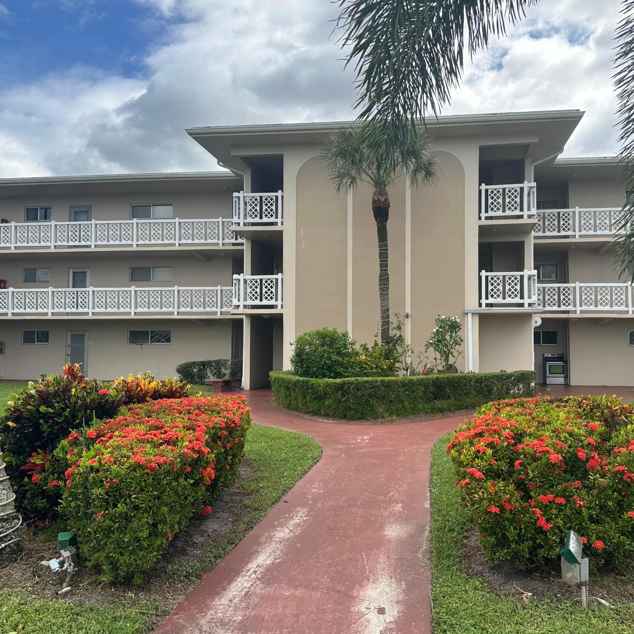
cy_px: 321
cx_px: 359
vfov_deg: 55.6
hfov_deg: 55.4
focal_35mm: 29
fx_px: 601
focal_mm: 6.86
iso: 80
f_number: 1.78
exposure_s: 1/2203
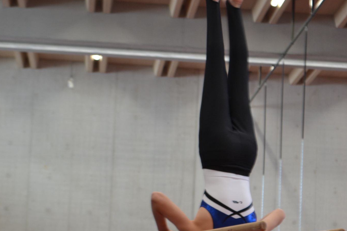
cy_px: 211
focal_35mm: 118
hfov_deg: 17.4
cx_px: 173
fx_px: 1137
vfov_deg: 11.5
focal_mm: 52
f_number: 5.6
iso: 400
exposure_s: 1/25
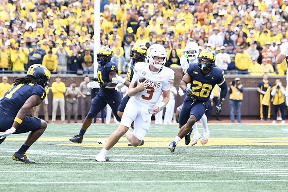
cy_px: 96
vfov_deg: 4.4
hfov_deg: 6.5
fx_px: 2518
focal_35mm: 315
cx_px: 144
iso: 1000
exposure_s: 1/1250
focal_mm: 210
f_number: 5.3
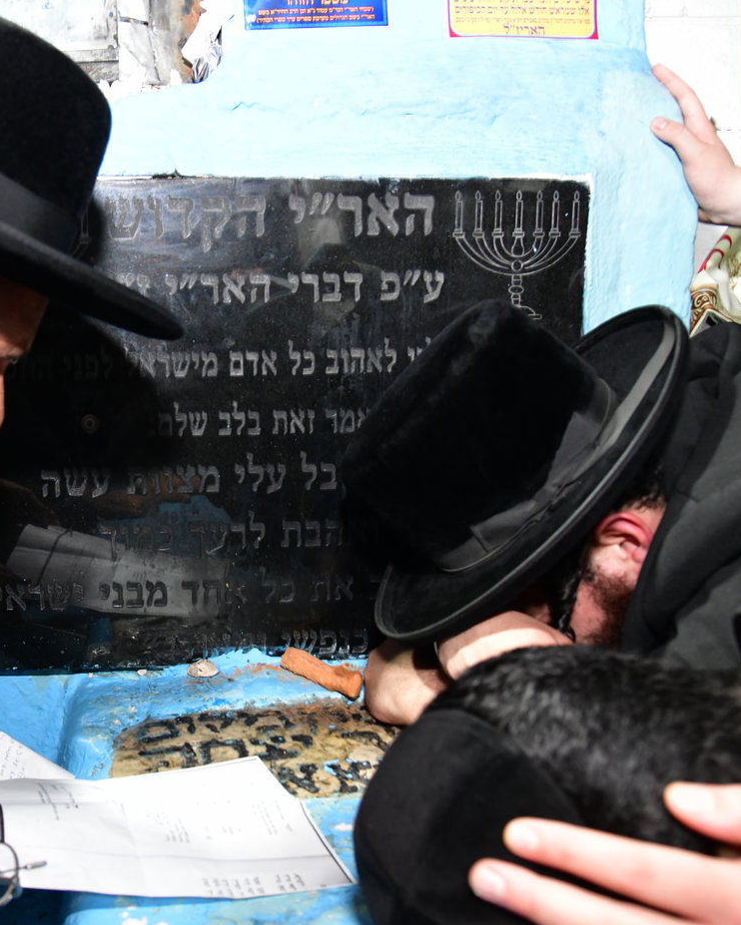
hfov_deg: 41.3
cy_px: 463
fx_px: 932
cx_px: 134
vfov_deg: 52.8
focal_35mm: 34
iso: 2000
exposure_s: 1/100
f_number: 5.6
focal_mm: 24
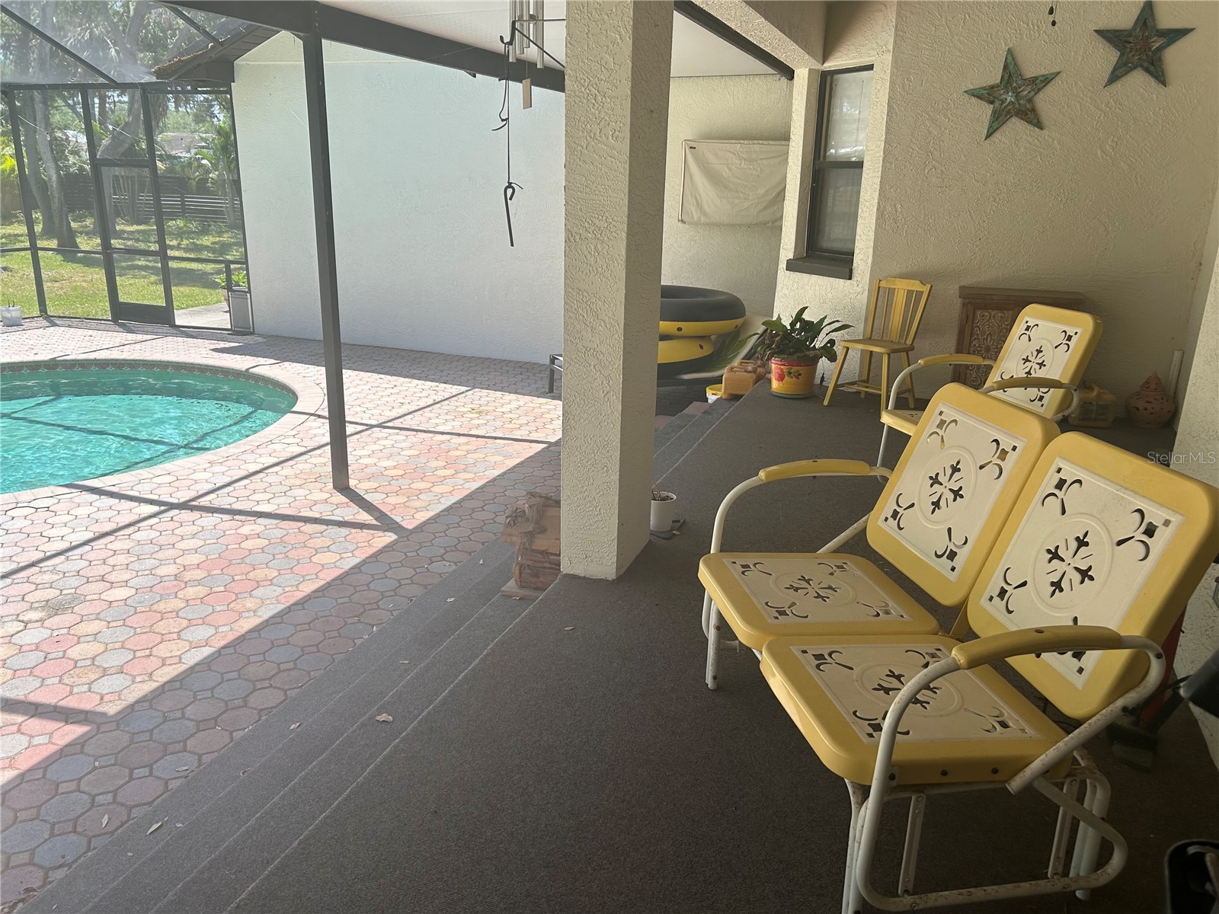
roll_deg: -1.2
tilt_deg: -17.8
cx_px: 610
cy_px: 457
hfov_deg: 67.3
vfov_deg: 53.1
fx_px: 916
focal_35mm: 26
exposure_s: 1/873
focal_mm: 5.7
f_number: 1.5
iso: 50
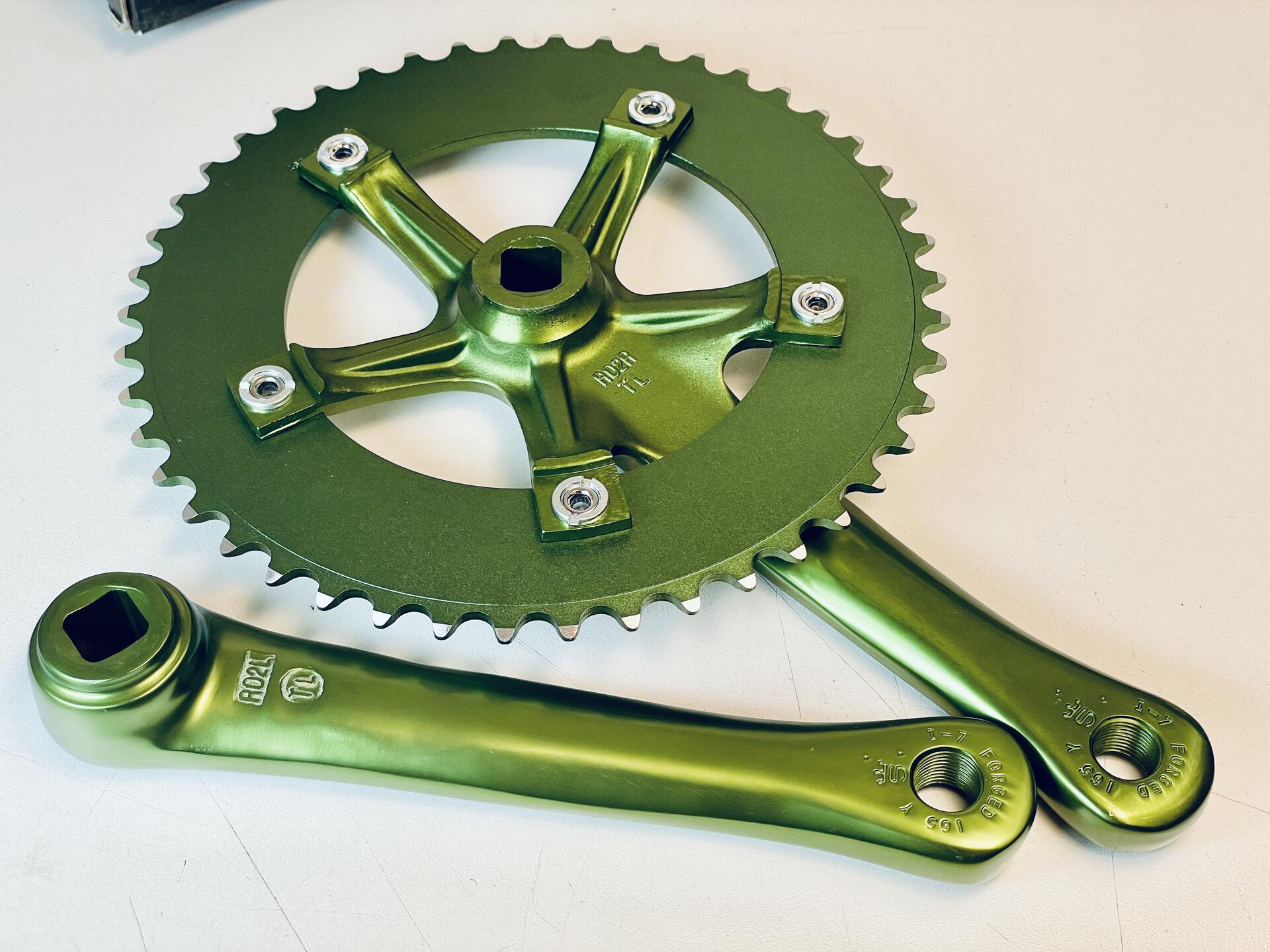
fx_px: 1908
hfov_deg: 36.8
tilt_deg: -51.8
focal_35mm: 52
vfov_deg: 28.0
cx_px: 635
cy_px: 476
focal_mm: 6
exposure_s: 1/180
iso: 25
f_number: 2
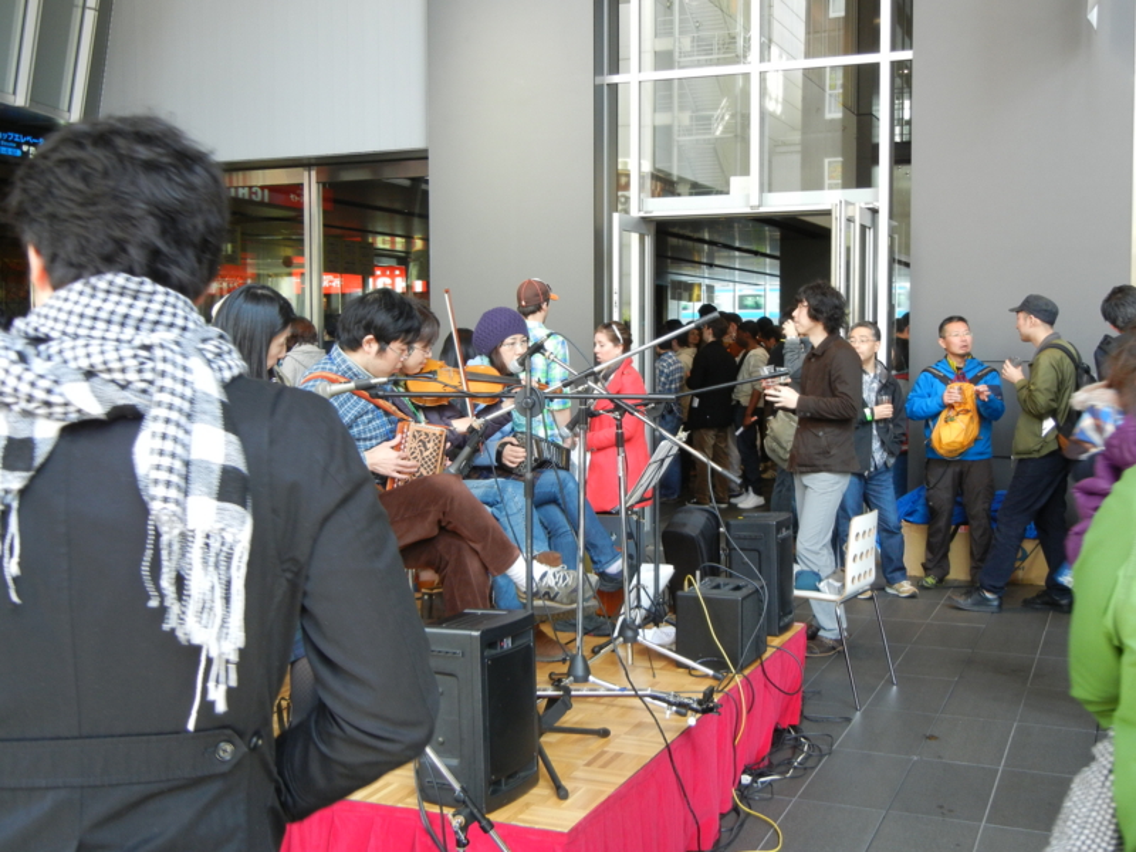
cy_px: 426
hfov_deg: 47.9
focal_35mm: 39
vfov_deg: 36.8
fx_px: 1280
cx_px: 568
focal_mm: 7.1
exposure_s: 1/30
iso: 213
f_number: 3.7
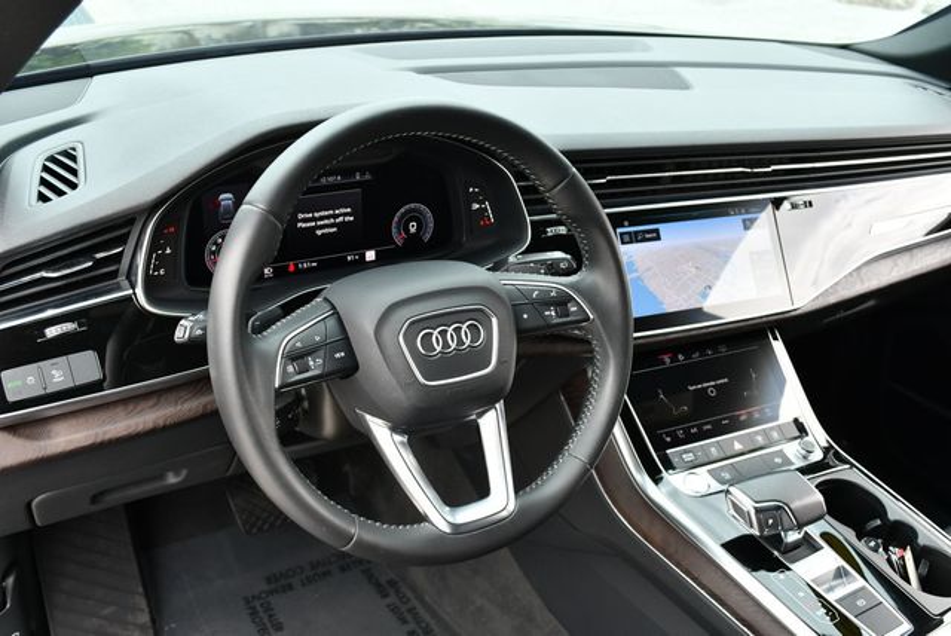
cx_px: 476
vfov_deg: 36.9
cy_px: 318
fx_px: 952
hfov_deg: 53.1
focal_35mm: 36
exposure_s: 1/250
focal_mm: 18
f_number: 4
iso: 400
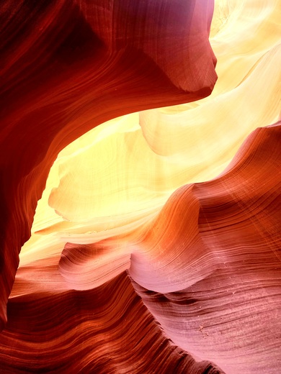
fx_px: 249
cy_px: 187
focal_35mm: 23
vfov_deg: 73.9
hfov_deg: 58.9
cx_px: 140
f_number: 1.8
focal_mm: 6.4
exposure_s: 1/182
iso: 100
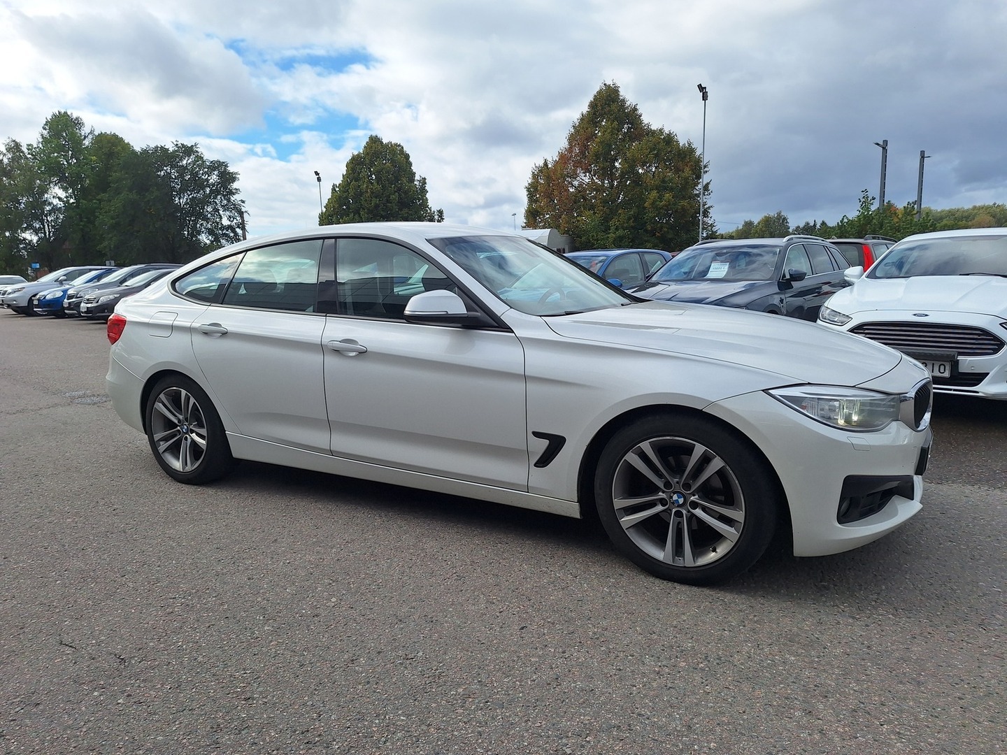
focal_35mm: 23
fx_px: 669
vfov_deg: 58.9
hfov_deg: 73.9
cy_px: 378
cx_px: 504
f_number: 1.8
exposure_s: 1/3226
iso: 40
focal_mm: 5.54
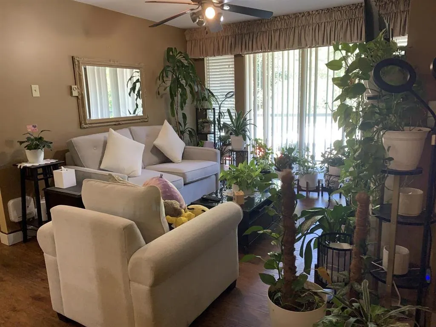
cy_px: 164
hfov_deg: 67.3
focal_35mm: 26
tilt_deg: -12.3
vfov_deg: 53.1
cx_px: 218
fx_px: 327
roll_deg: -0.3
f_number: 1.8
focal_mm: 4.25
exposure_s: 1/60
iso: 160
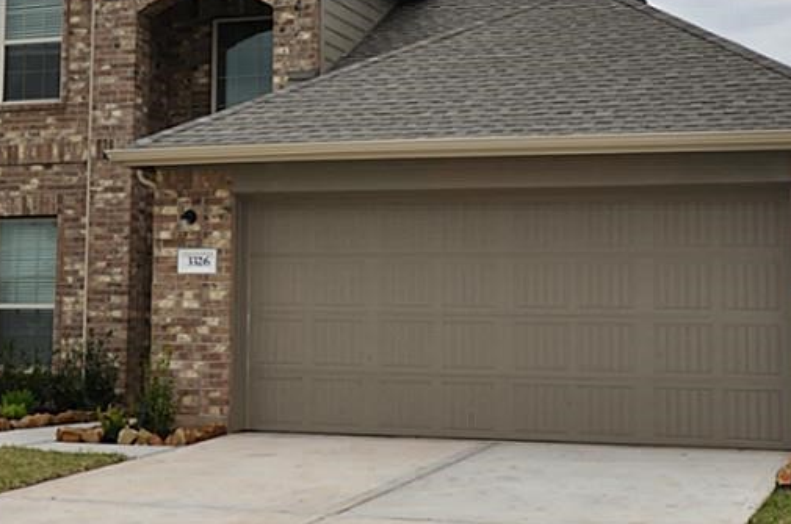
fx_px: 1668
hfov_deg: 26.6
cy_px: 133
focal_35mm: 76
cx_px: 302
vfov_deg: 17.8
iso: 200
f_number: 4.5
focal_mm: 25
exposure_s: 1/200
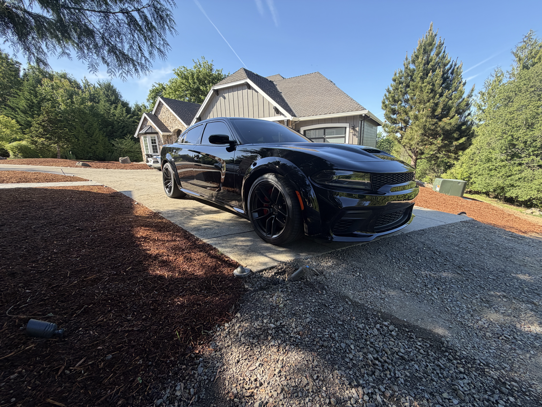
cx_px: 271
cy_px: 204
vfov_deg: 85.7
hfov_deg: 102.1
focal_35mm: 14
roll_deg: +1.2
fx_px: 219
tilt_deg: -14.7
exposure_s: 1/451
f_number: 2.2
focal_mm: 2.22
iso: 64
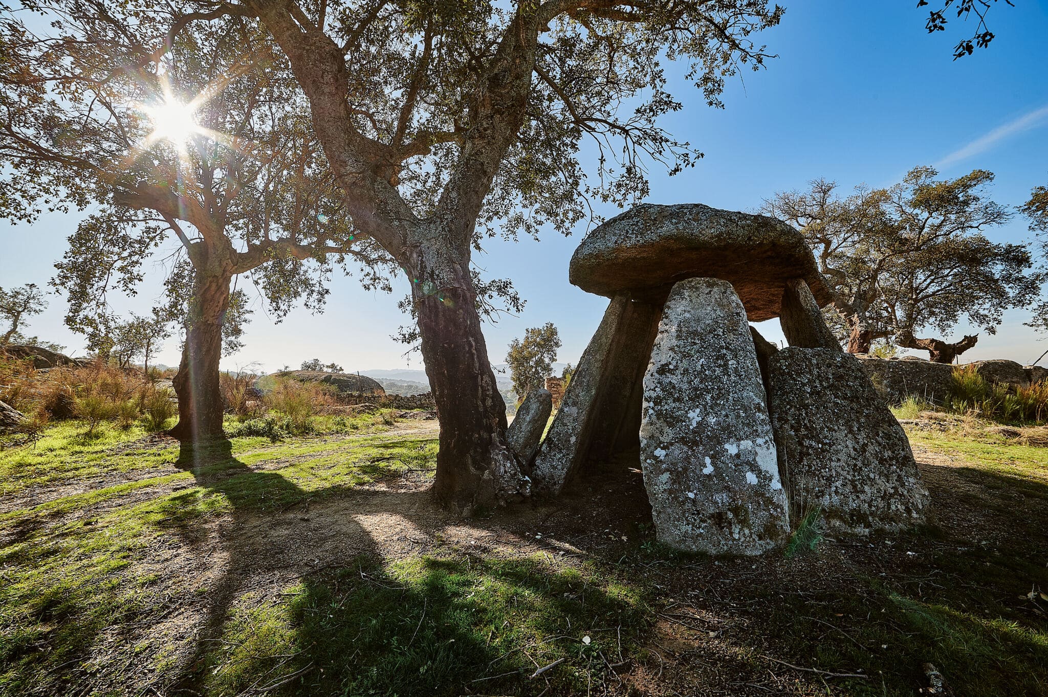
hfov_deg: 104.3
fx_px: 407
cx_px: 524
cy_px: 348
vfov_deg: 81.1
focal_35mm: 14
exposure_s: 1/100
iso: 200
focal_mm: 14
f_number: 16
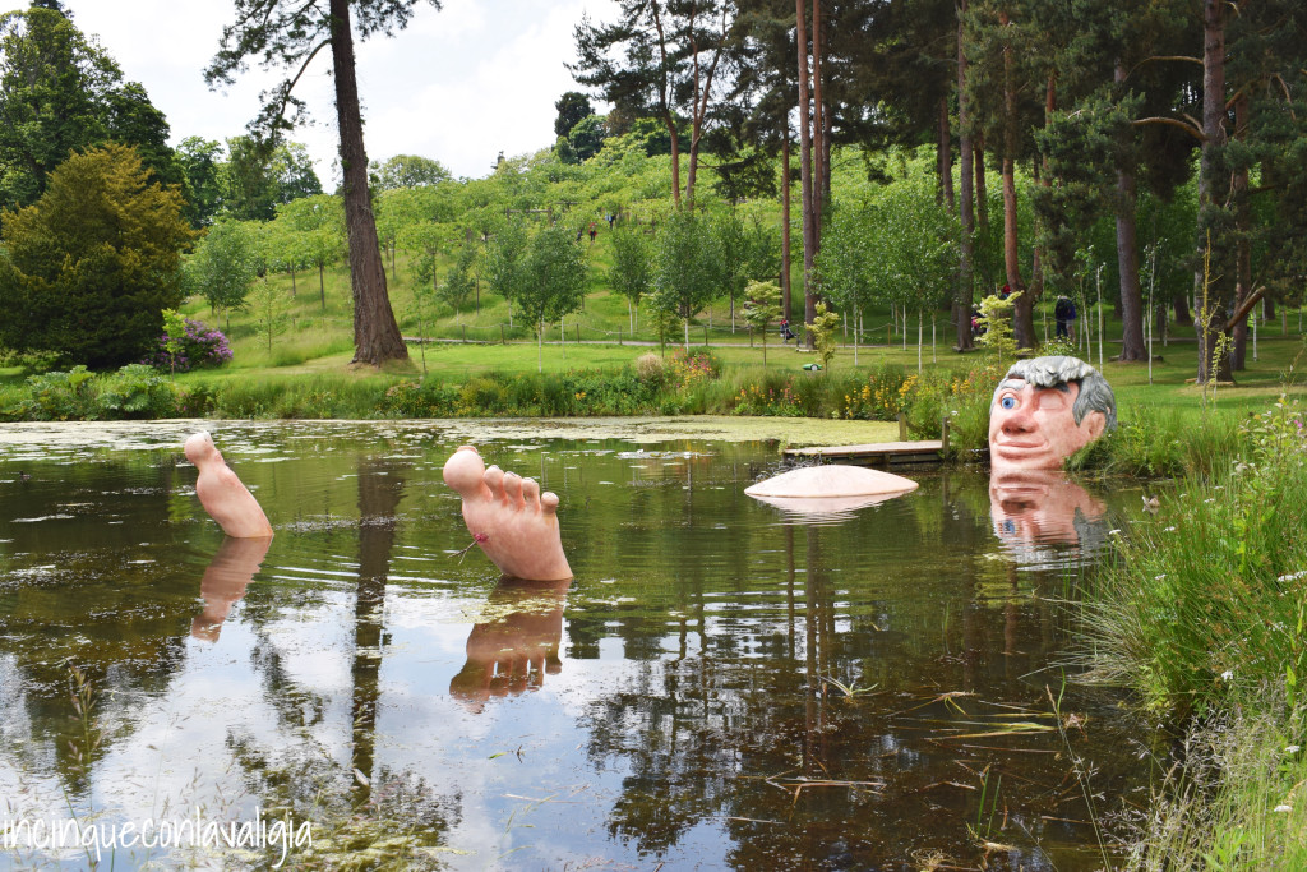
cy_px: 436
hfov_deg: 53.1
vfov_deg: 36.9
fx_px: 1307
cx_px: 654
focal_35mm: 36
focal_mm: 24
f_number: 9
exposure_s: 1/320
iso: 200
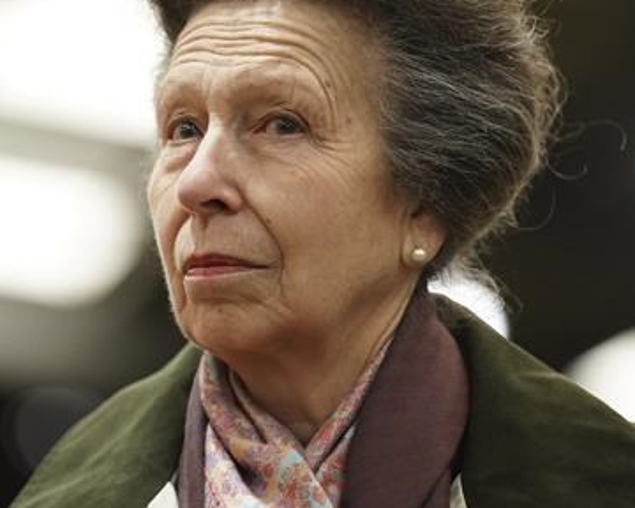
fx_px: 6371
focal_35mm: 339
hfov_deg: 5.7
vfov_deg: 4.6
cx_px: 176
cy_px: 200
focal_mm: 200
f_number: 2.8
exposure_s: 1/1250
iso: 6400
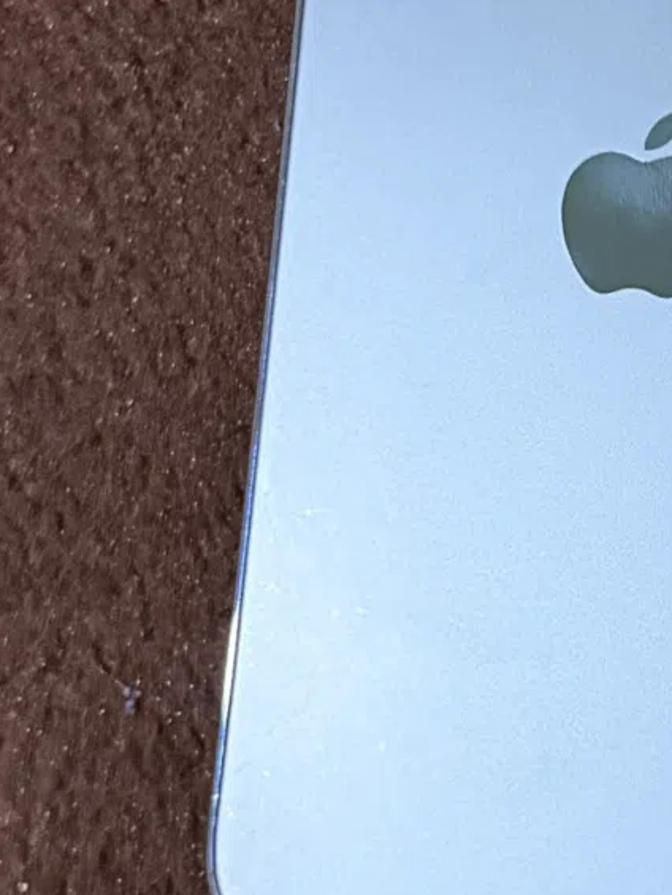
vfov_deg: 32.8
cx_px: 683
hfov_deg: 24.1
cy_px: 263
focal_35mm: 58
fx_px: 1501
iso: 1000
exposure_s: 1/36
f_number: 1.78
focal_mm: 6.76
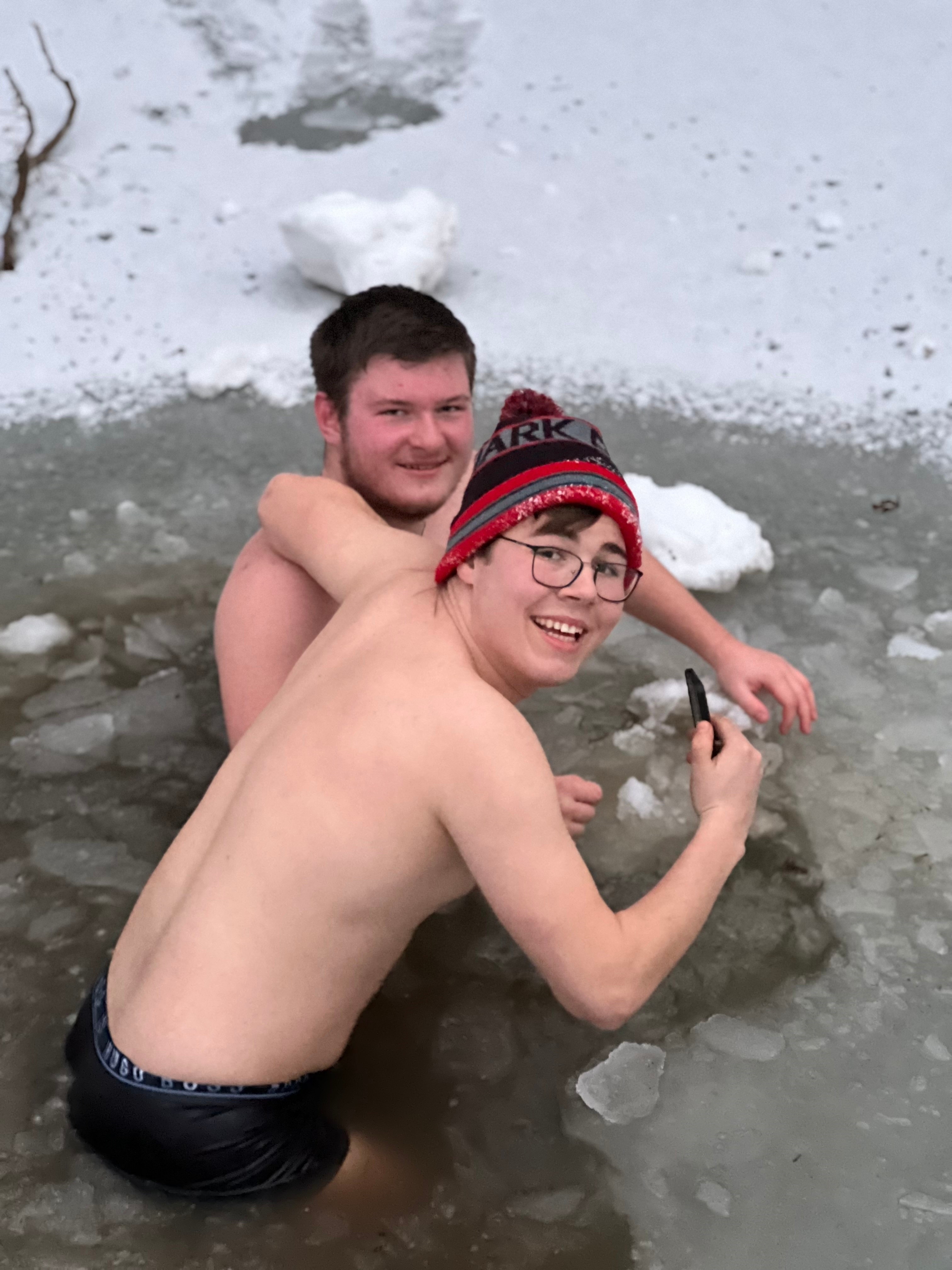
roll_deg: -0.7
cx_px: 476
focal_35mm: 77
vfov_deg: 25.3
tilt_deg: -28.7
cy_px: 635
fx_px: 2824
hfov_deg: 19.1
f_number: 2.8
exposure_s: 1/15
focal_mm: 9
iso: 1600
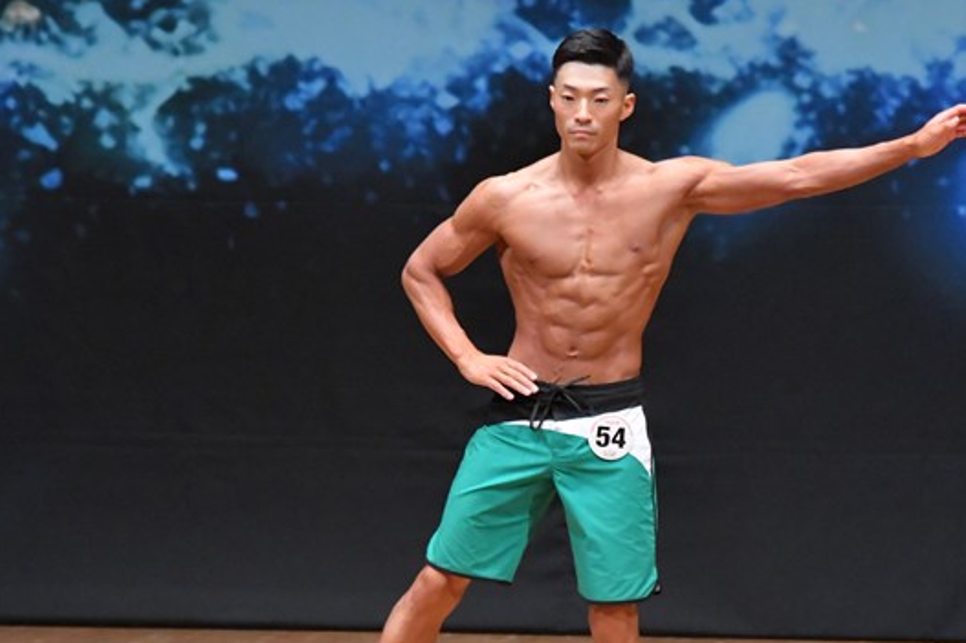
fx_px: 10649
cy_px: 423
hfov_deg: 5.2
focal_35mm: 397
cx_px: 586
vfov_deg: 3.5
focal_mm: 180
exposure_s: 1/400
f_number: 5.6
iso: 8000
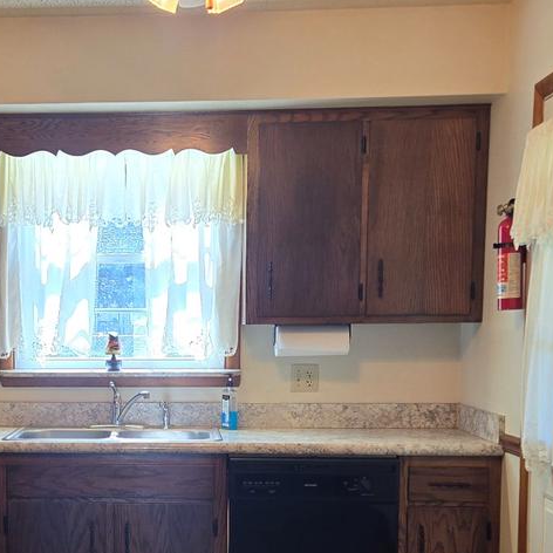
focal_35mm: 62
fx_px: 1121
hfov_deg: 27.1
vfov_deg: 27.3
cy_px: 425
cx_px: 97
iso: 50
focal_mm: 5.4
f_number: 1.8
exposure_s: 1/60
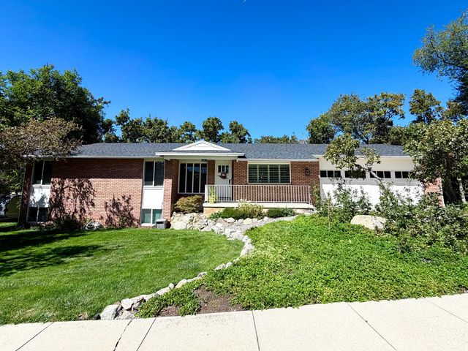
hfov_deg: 102.1
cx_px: 234
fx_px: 189
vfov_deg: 85.7
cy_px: 176
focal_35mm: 14
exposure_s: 1/770
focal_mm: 2.22
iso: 25
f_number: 2.2
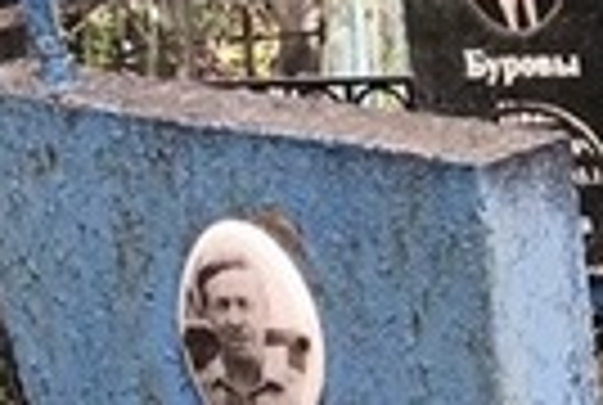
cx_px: -801
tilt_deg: -9.7
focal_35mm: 222
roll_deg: +9.7
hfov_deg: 8.5
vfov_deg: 6.2
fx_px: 3727
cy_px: 410
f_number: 1.8
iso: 32
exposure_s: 1/100
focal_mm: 3.99
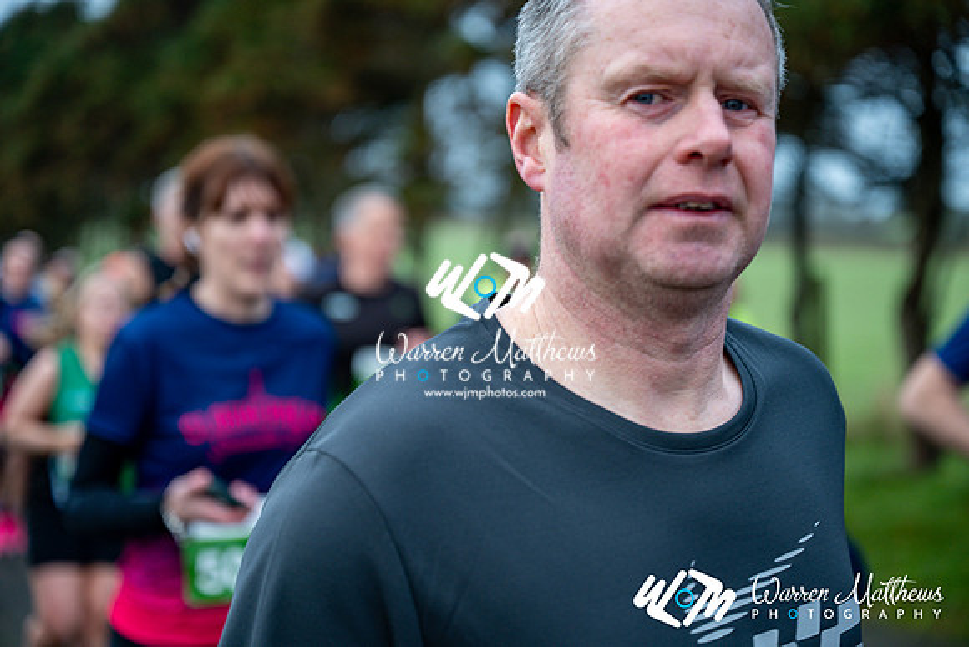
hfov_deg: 28.8
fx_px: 1885
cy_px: 324
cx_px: 484
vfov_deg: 19.5
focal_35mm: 70
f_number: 2.8
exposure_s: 1/1250
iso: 500
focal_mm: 70
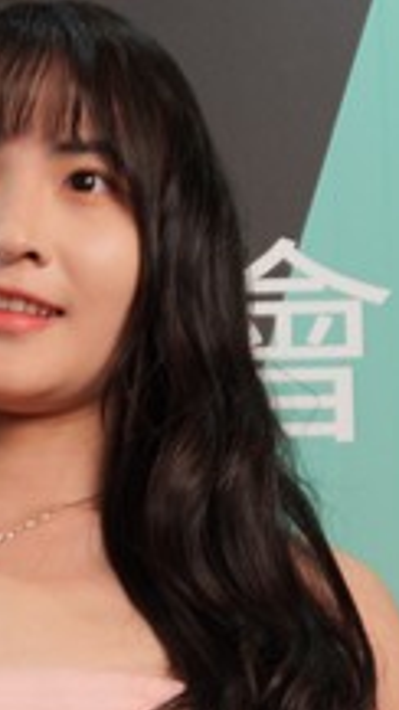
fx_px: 3406
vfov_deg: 11.9
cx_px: -111
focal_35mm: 181
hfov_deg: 6.6
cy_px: 272
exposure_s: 1/60
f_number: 4.9
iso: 320
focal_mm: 48
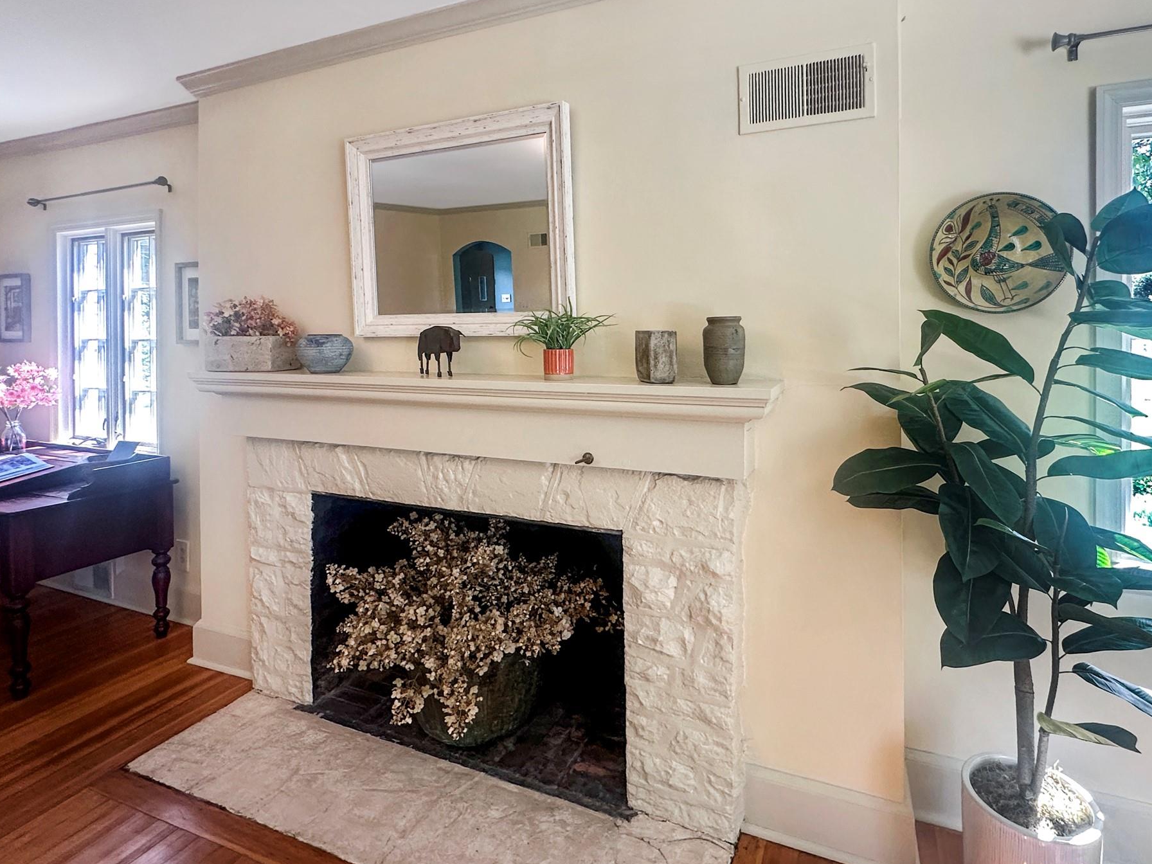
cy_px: 449
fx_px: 532
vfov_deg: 78.1
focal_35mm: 16
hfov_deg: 94.3
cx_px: 622
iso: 160
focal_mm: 2.22
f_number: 2.2
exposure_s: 1/60
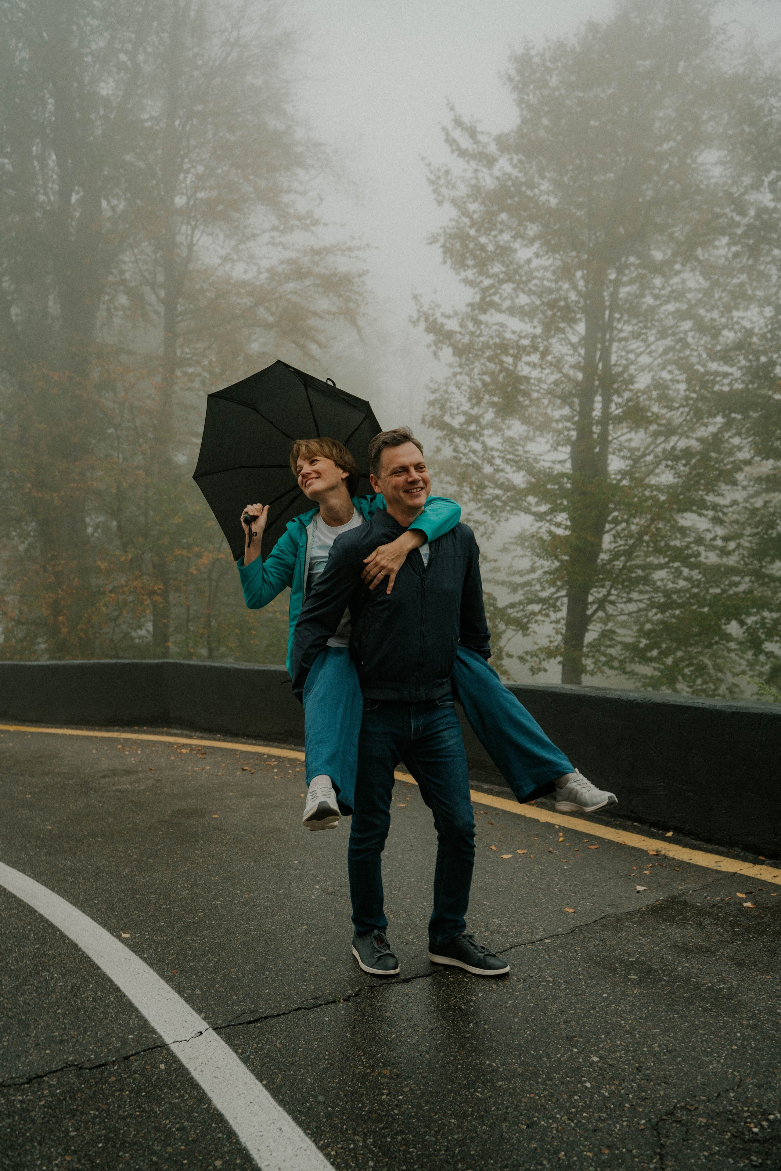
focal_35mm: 28
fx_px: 911
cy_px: 586
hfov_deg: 46.4
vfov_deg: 65.5
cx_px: 390
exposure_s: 1/100
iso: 320
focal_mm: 28
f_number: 3.5
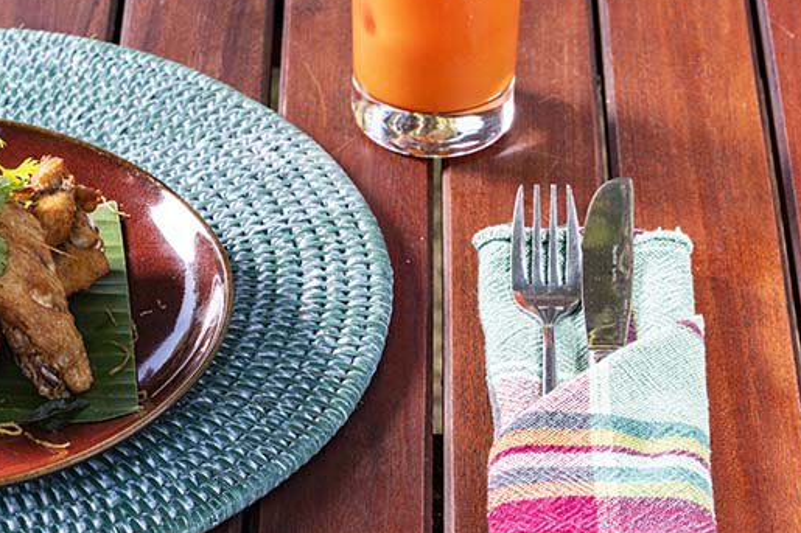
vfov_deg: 9.0
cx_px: 115
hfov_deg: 13.3
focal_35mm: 153
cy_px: 177
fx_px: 3403
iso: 400
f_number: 10
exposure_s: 1/250
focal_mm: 82
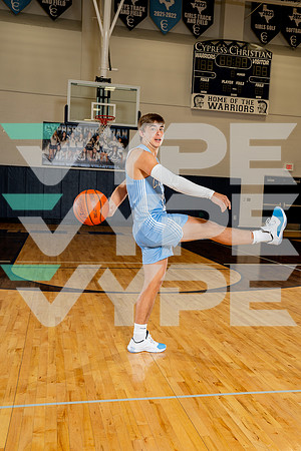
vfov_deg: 54.4
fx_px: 439
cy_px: 226
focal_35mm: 35
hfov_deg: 37.9
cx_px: 150
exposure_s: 1/250
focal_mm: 35
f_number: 5.6
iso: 400
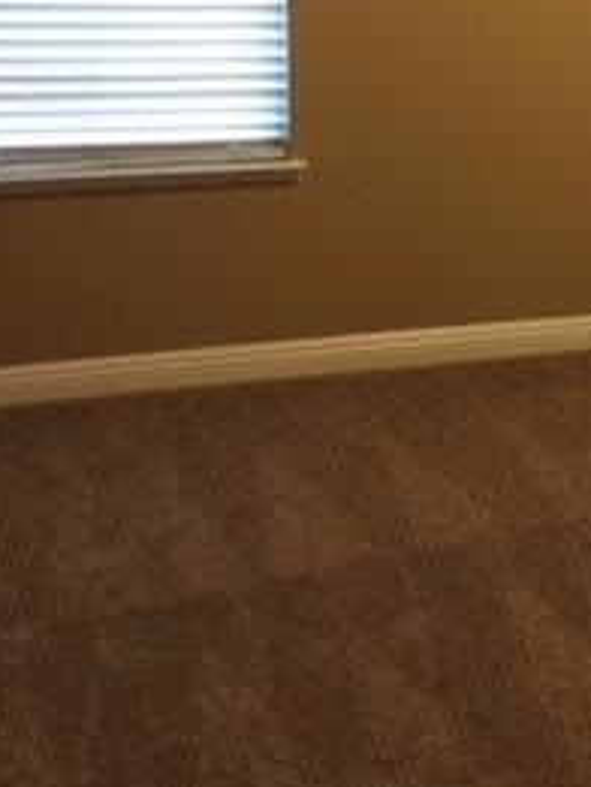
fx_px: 1615
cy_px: 205
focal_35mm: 71
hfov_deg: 20.0
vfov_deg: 27.1
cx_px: 612
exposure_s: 1/30
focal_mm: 4.15
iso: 160
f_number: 2.2
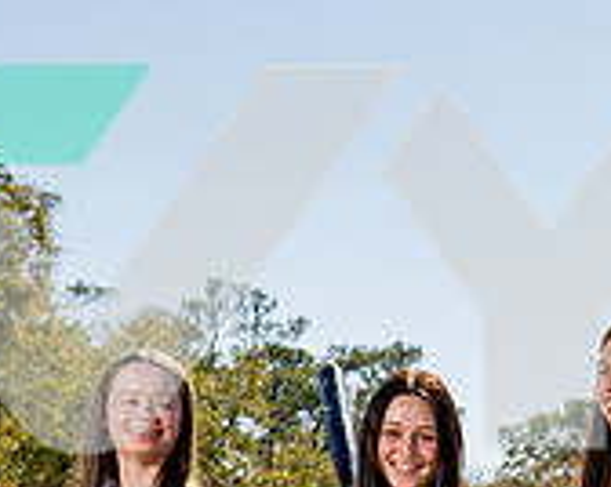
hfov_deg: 10.5
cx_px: 709
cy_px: 700
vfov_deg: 8.3
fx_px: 3287
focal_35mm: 182
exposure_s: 1/250
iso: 100
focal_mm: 56
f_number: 8
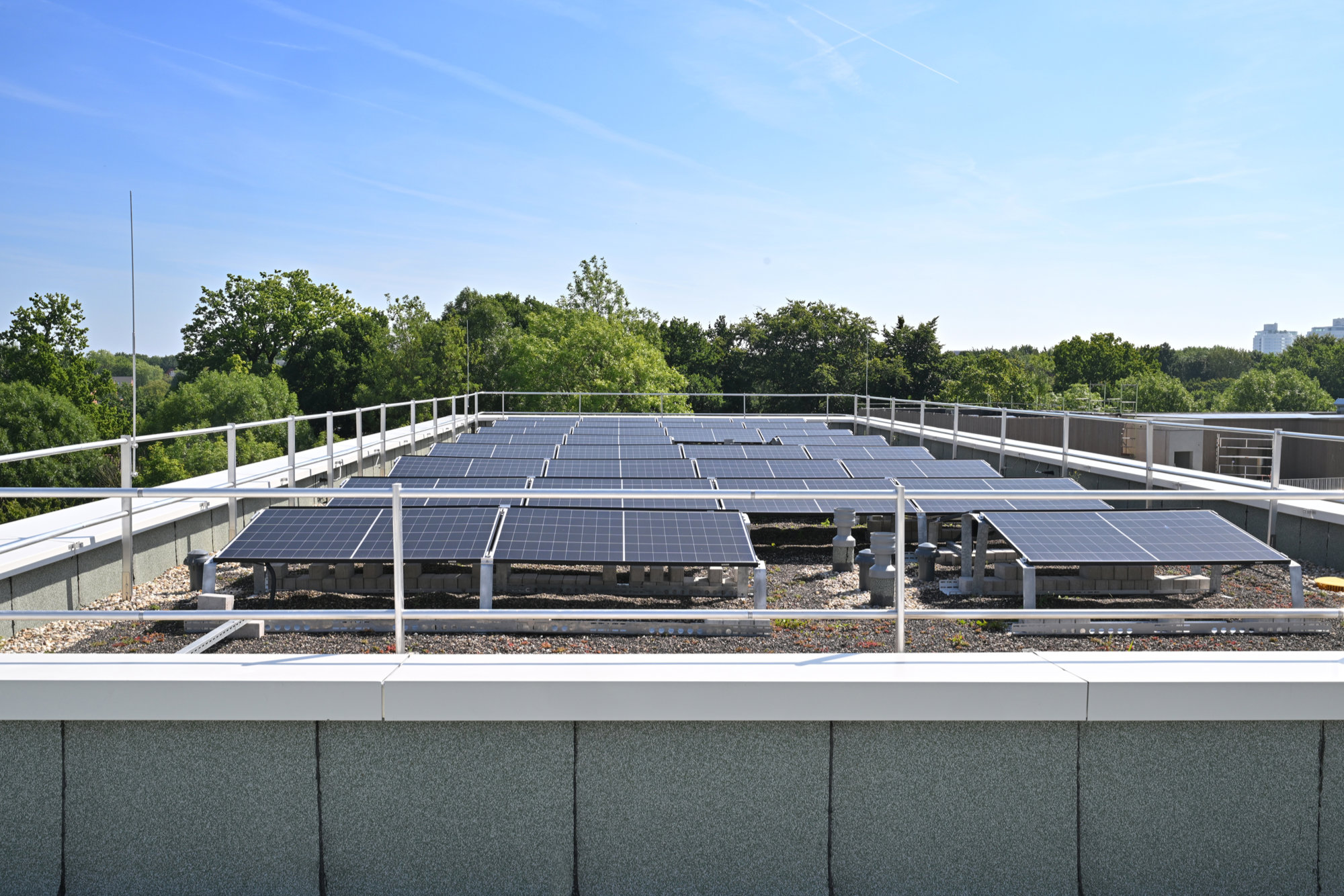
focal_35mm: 32
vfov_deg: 40.5
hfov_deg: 58.0
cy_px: 448
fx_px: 1213
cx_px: 672
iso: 200
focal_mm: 32.5
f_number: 13
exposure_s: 1/200
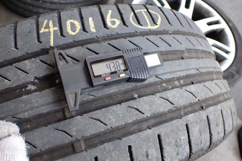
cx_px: 119
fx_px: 215
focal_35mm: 32
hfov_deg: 58.7
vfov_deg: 41.1
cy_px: 81
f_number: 2.3
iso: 160
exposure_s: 1/125
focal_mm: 5.4
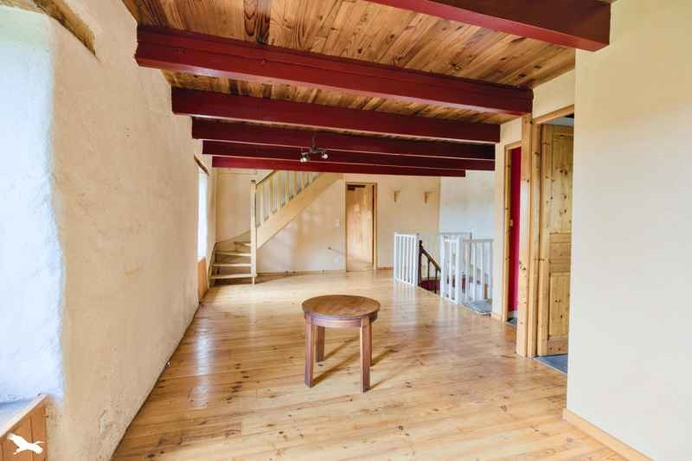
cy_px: 230
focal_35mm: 16
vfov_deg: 73.7
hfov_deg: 96.7
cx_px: 346
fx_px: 307
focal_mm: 16
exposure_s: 1/80
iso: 800
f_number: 8
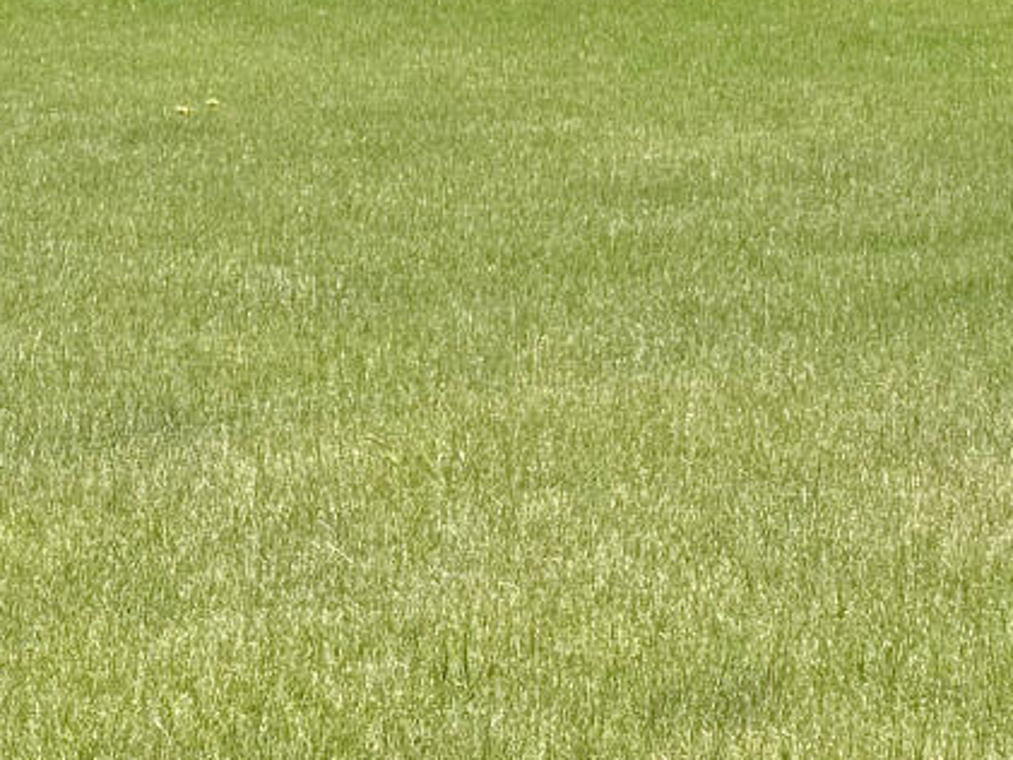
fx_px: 5006
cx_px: 515
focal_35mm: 171
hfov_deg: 11.6
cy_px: -291
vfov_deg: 8.5
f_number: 1.78
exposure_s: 1/6410
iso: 80
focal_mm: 6.76
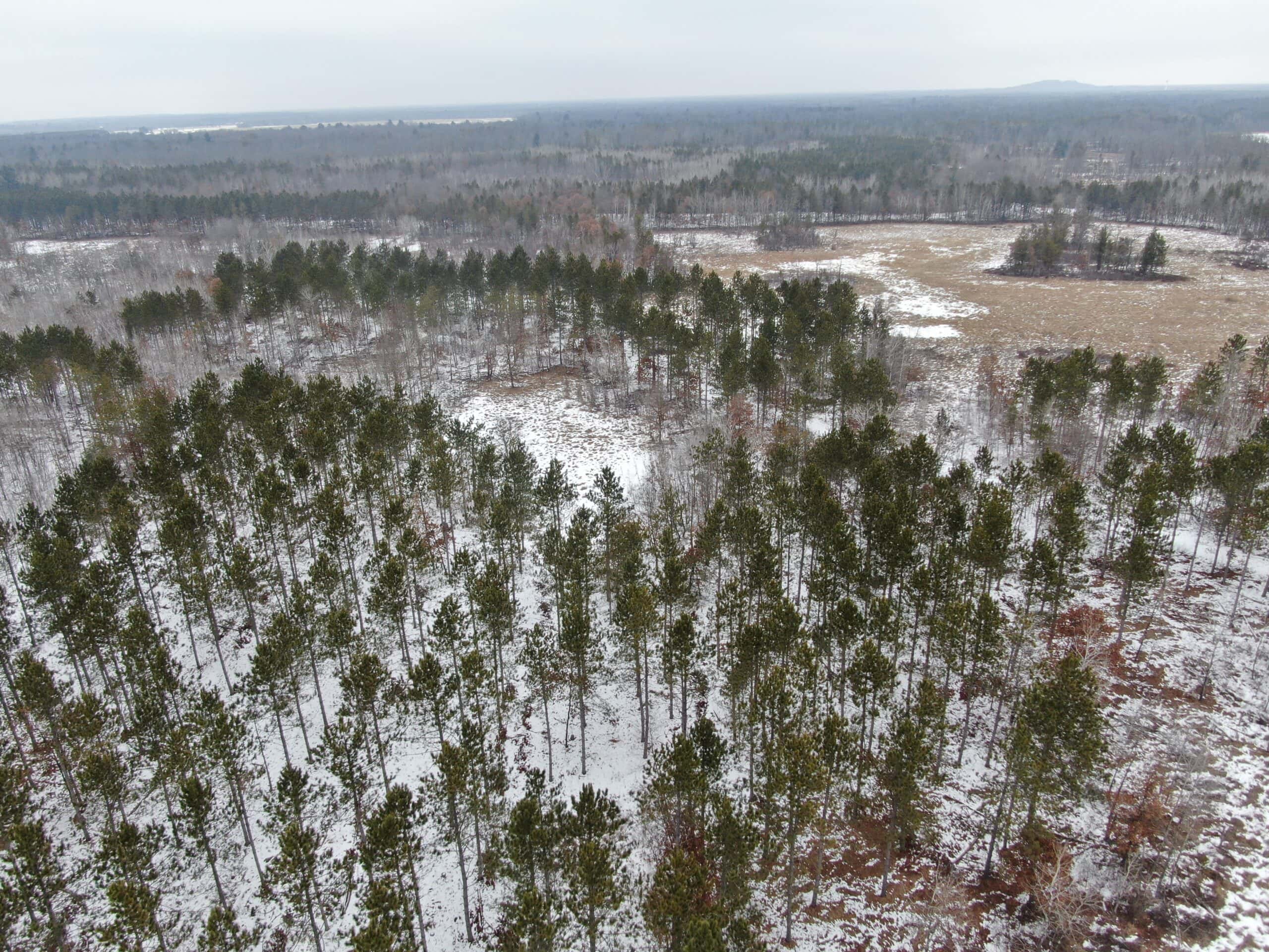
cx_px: 634
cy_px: 476
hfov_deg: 71.6
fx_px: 880
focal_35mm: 24
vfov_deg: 56.8
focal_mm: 4.39
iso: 100
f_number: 2.8
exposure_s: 1/320
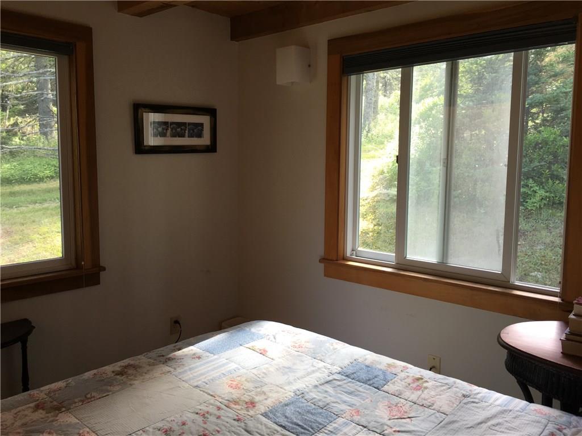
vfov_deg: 48.2
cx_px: 291
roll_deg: -0.6
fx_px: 488
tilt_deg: -6.0
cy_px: 218
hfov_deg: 61.7
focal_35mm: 29
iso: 32
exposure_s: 1/60
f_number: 2.2
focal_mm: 4.15
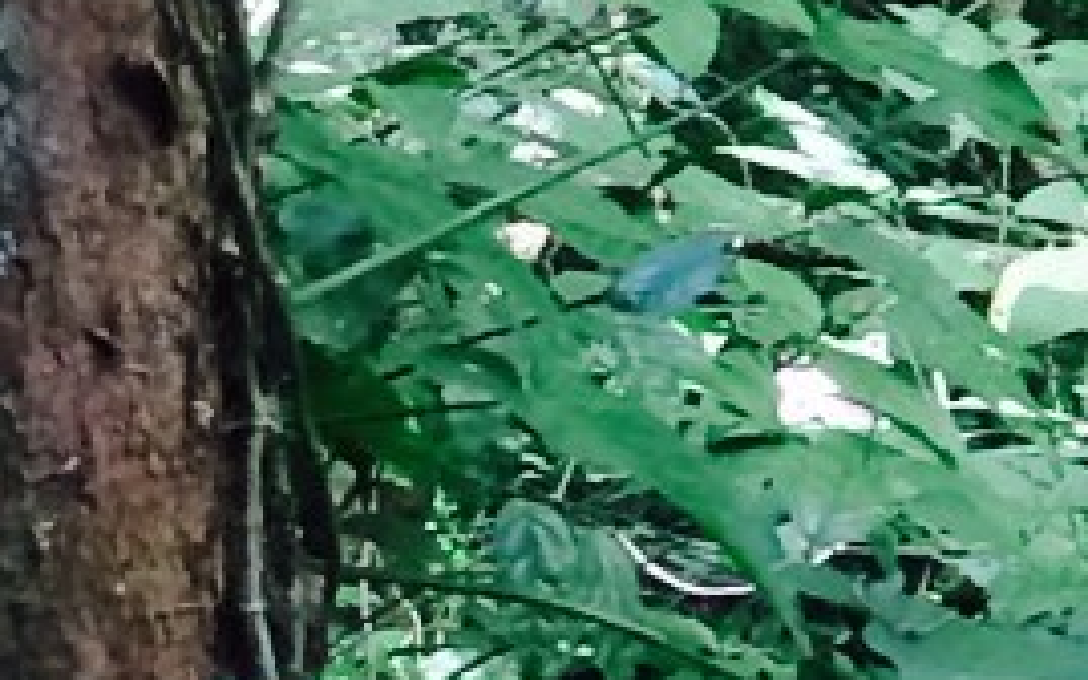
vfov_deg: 5.4
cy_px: 20
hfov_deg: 8.0
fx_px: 7174
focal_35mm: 242
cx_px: 2710
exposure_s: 1/30
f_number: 2.2
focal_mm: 4.12
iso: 64
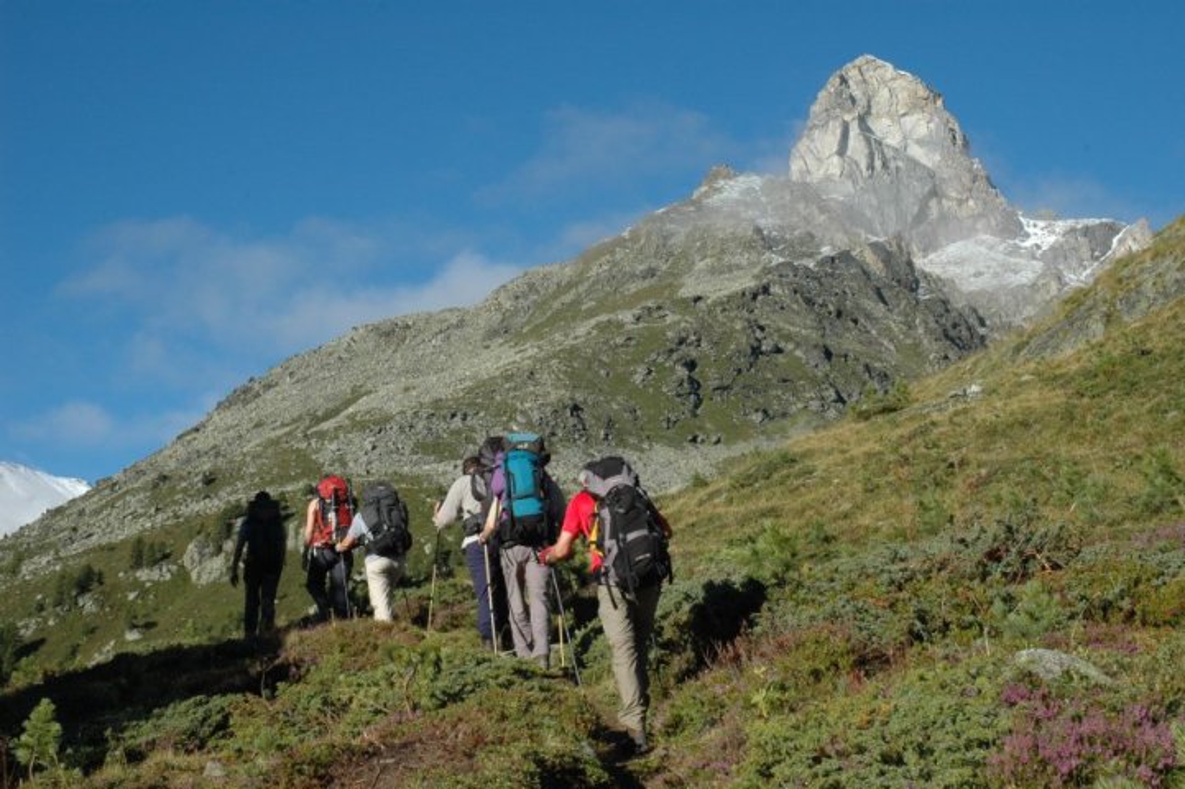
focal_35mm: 57
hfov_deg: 35.1
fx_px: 1875
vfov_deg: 23.8
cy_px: 394
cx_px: 592
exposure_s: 1/160
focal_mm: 38
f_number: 14
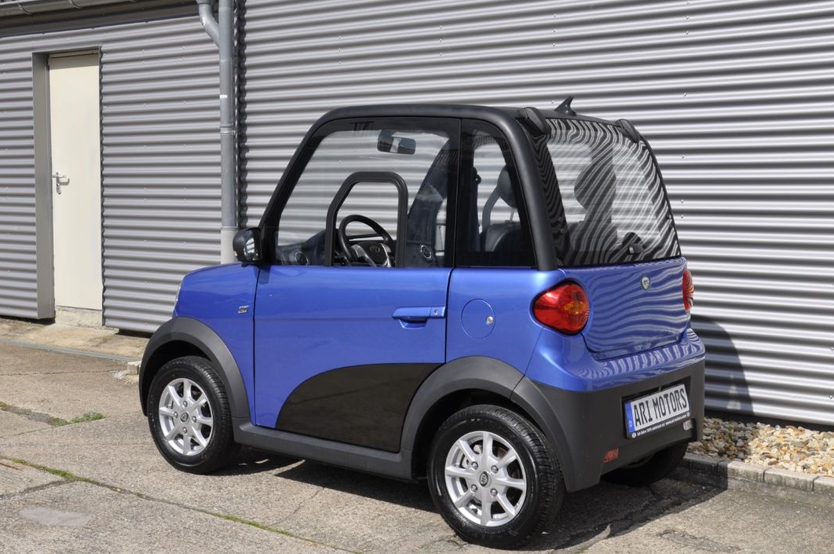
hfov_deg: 42.0
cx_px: 407
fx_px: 1087
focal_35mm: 47
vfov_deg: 28.6
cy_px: 282
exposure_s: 1/400
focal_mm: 26
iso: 200
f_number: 10
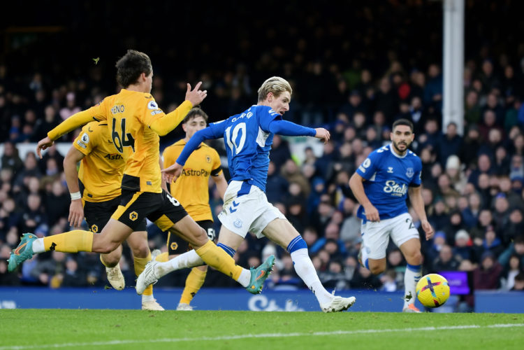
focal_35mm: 200
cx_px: 262
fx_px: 2911
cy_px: 175
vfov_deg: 6.9
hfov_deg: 10.3
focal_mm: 200
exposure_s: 1/1000
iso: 1600
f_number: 2.8
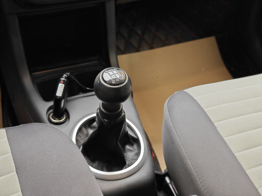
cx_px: 131
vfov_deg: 31.5
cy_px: 98
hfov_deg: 41.2
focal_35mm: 46
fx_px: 348
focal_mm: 8.7
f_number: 1.9
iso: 400
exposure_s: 1/25
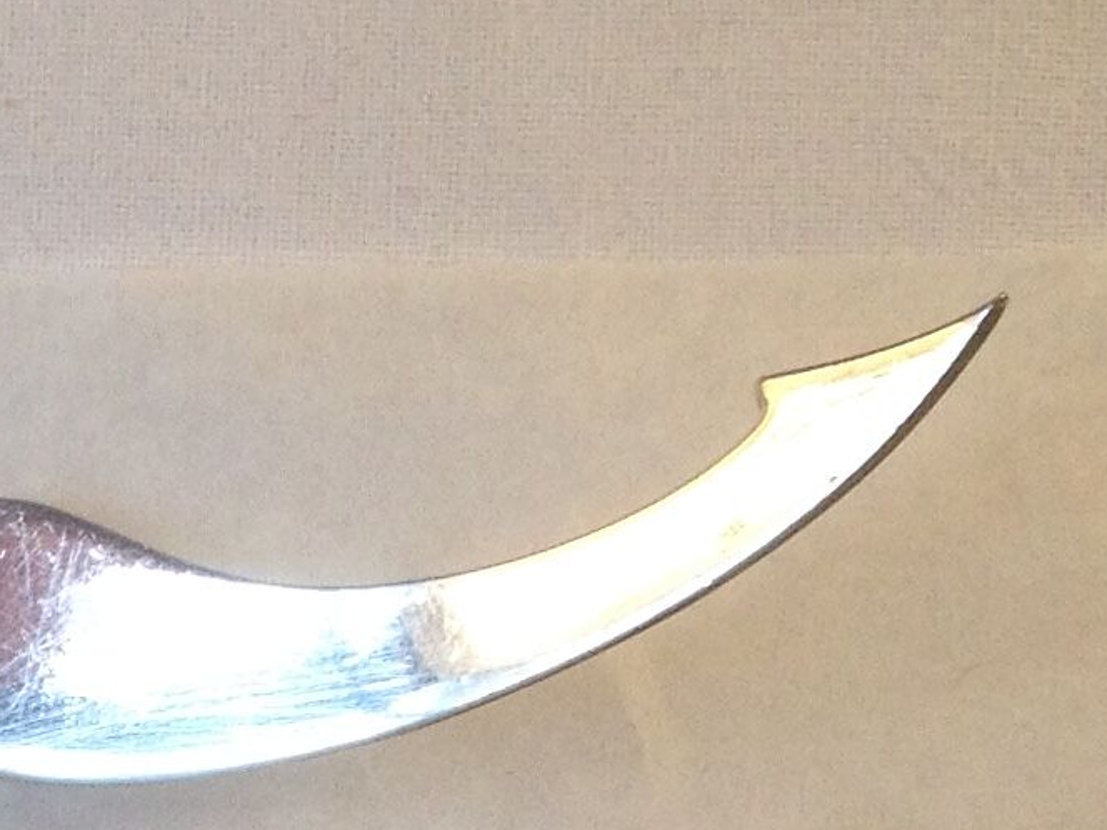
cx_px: -602
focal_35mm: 172
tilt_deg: -87.6
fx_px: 5500
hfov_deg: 11.0
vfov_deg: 8.3
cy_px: 1443
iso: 80
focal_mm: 4.28
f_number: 2.4
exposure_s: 1/120
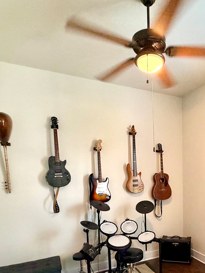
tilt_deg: -3.4
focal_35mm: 26
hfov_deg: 50.5
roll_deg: +1.3
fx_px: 205
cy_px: 187
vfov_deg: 65.1
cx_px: 158
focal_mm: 2.22
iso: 320
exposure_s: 1/64
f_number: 2.2
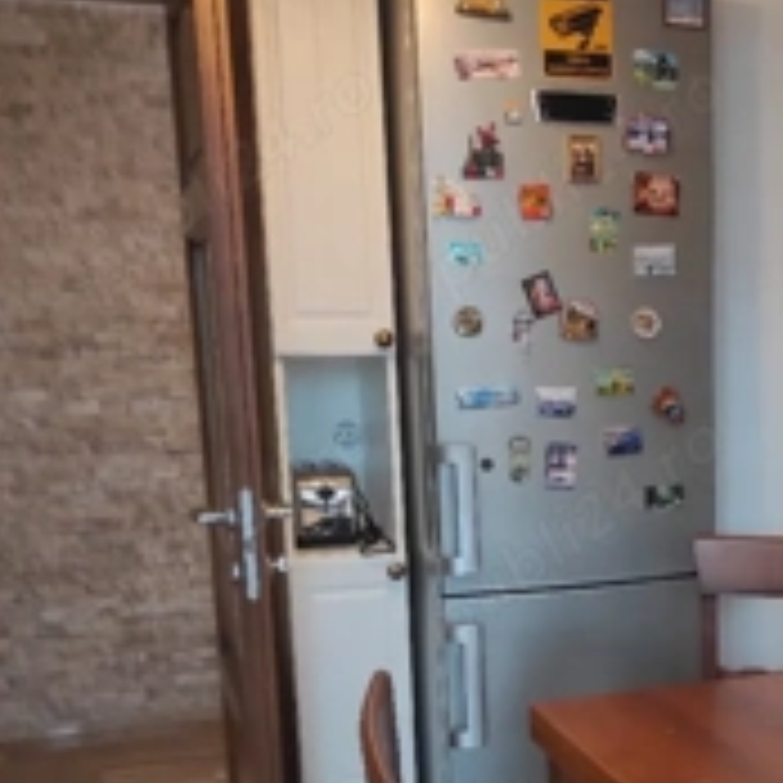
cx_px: 666
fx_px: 1305
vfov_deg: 32.8
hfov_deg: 32.2
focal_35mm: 51
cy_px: 587
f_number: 1.89
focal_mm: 5.43
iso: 180
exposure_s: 1/33
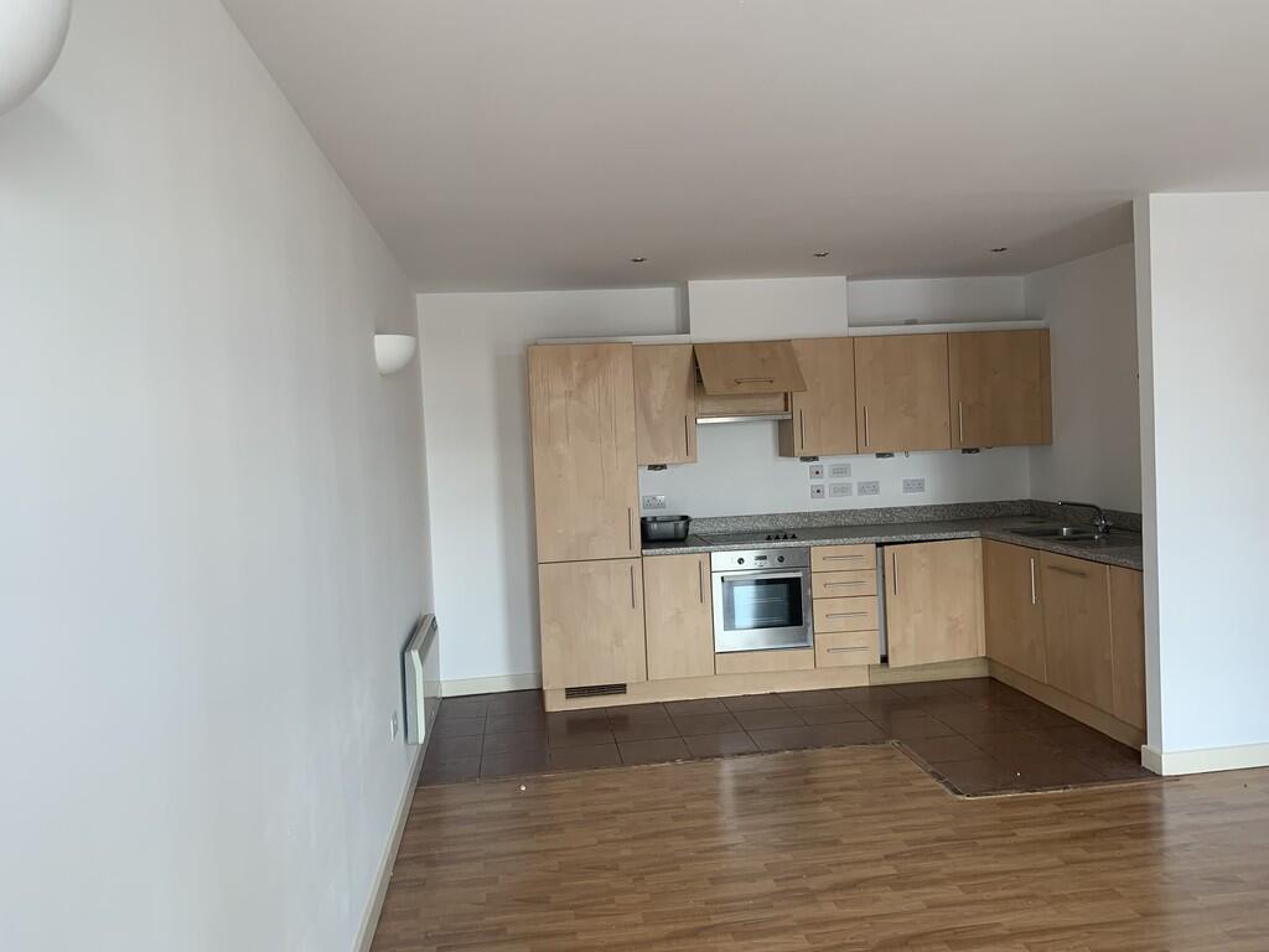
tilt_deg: -2.7
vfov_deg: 53.1
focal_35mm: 26
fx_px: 953
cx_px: 634
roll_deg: +2.6
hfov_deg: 67.3
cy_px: 476
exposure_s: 1/113
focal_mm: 4.25
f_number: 1.8
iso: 100
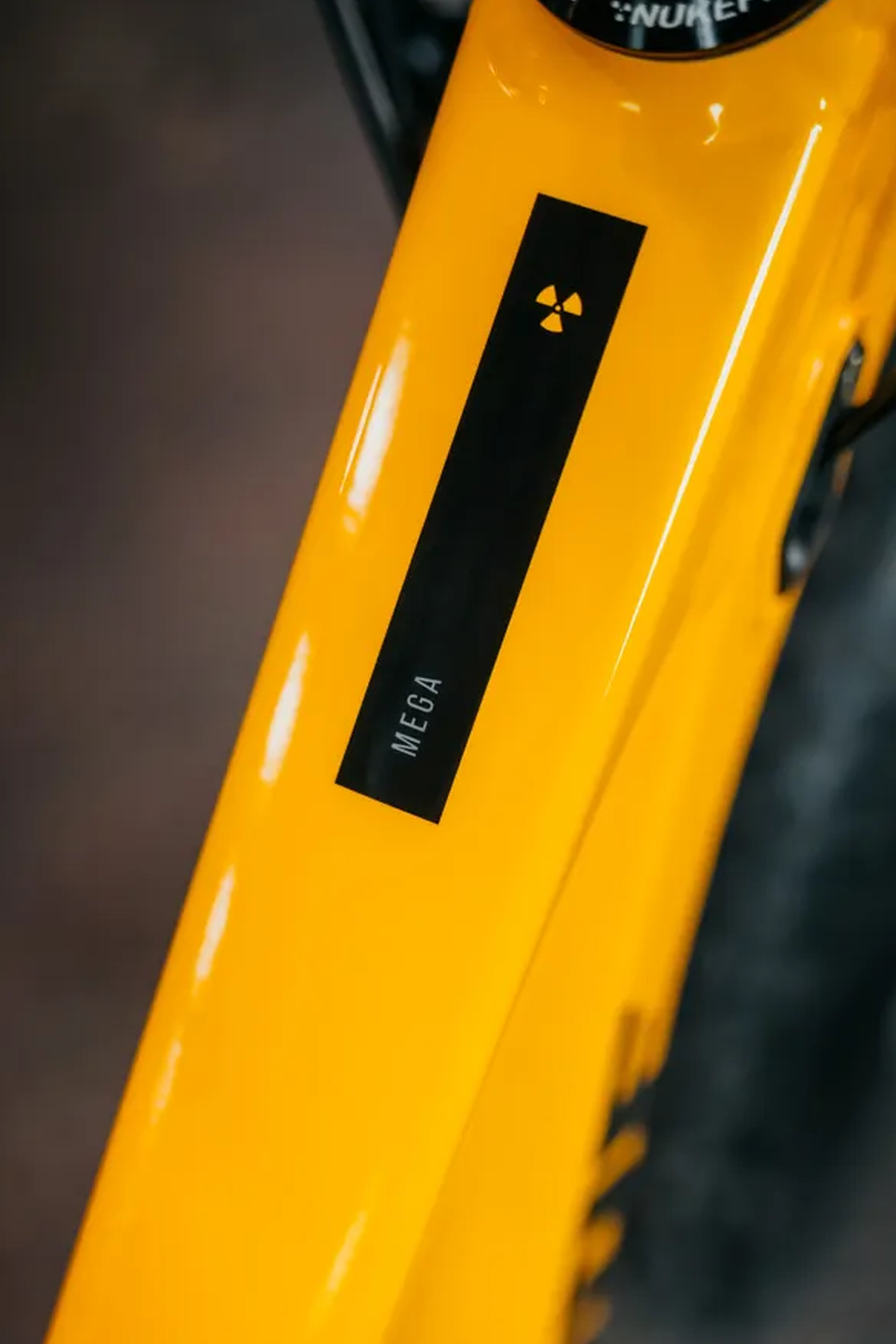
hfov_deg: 21.5
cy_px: 692
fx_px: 2357
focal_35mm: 63
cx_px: 454
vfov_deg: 31.8
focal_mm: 46.1
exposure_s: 1/125
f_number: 2.8
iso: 1000
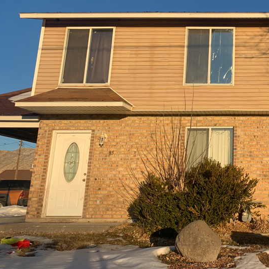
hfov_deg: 35.5
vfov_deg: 38.1
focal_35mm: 44
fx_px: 387
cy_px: 100
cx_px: 255
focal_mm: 4.25
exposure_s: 1/1748
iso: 25
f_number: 1.8
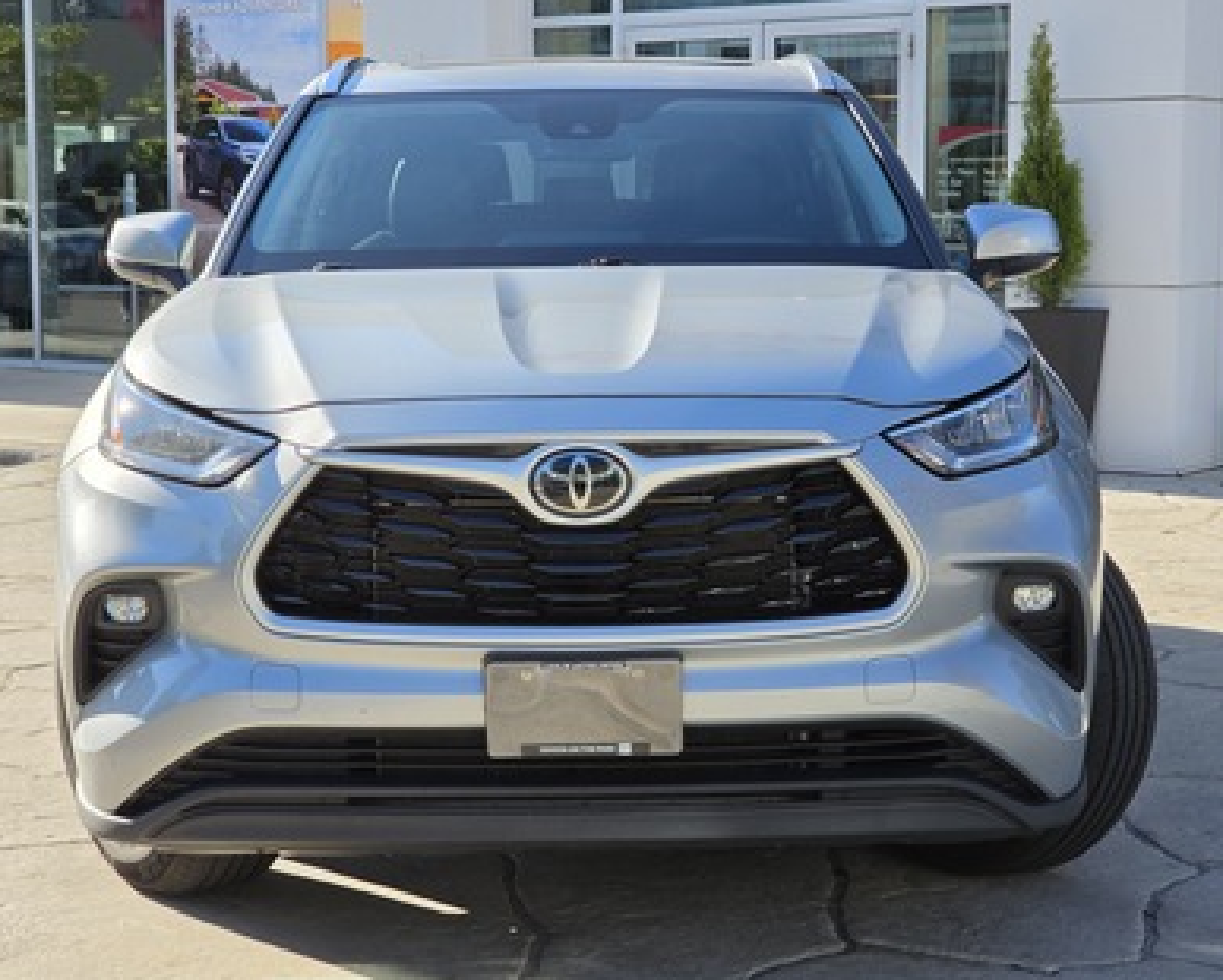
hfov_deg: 26.0
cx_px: 610
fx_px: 2644
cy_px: 492
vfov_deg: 21.0
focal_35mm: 73
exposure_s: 1/499
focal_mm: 7
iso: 25
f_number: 2.4
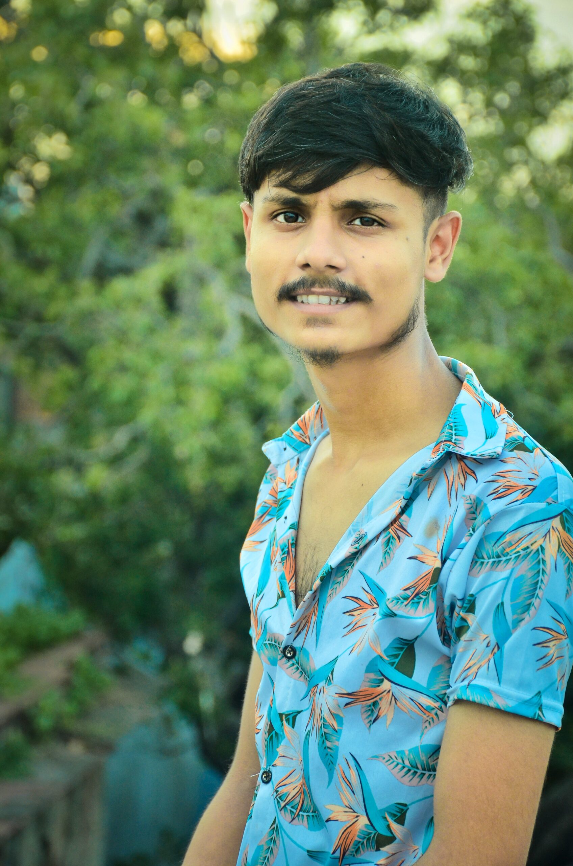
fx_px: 3237
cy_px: 433
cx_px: 286
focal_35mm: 135
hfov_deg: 10.1
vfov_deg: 15.2
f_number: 7.1
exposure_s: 1/320
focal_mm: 90
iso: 800
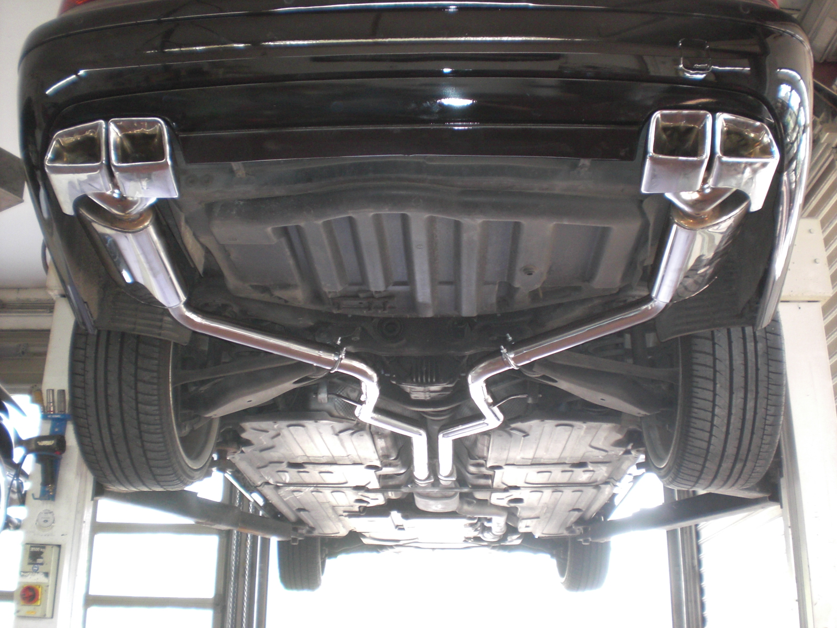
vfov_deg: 37.7
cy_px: 314
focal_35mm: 38
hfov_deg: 49.0
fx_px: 919
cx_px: 418
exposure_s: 1/30
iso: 200
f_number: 3.1
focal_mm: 6.3
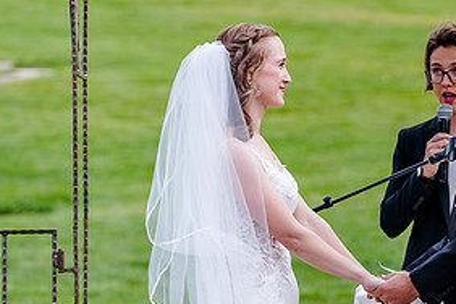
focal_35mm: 264
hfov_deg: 7.8
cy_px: 70
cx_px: 390
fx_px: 3344
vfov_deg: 5.2
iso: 200
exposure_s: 1/1000
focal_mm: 116
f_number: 2.8
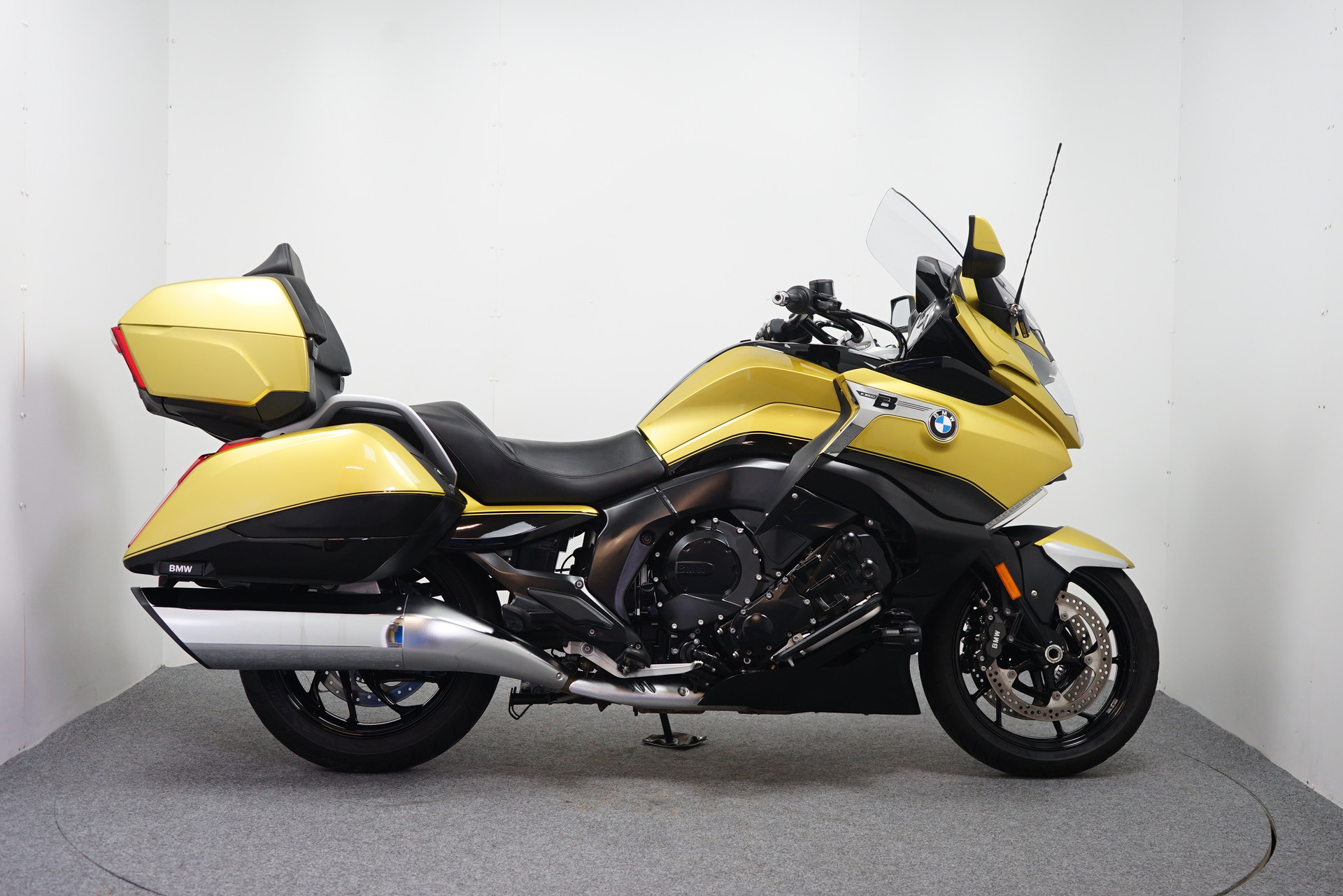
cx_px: 672
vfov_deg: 29.9
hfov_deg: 43.6
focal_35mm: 45
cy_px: 448
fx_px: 1679
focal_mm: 45
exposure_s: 1/60
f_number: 4.5
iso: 800
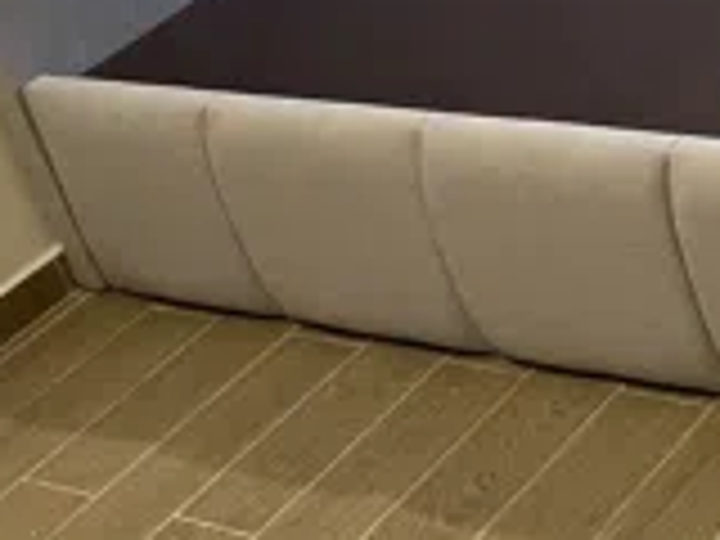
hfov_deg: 18.3
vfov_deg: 14.4
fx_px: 2080
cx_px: 932
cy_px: -86
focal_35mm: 100
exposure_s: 1/50
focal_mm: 5.1
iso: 250
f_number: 1.6
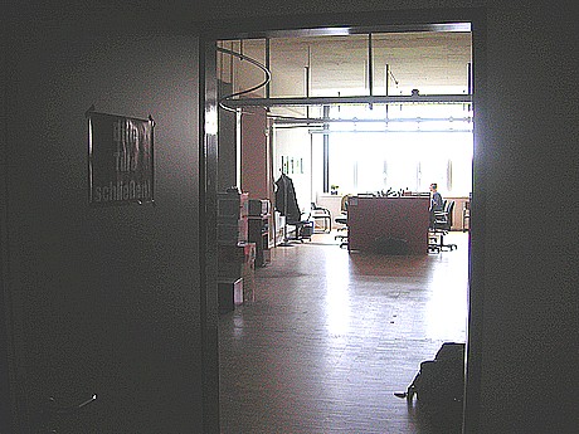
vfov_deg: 38.7
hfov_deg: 50.1
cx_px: 290
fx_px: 619
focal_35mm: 37
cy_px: 217
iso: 125
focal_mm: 6.1
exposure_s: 1/45
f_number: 2.8
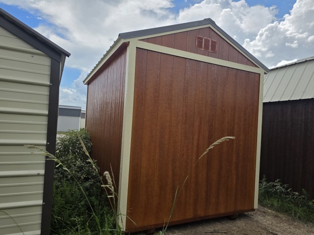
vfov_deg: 58.9
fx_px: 209
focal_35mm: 23
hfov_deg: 73.9
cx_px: 157
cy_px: 118
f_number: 1.7
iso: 80
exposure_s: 1/7626
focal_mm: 6.3
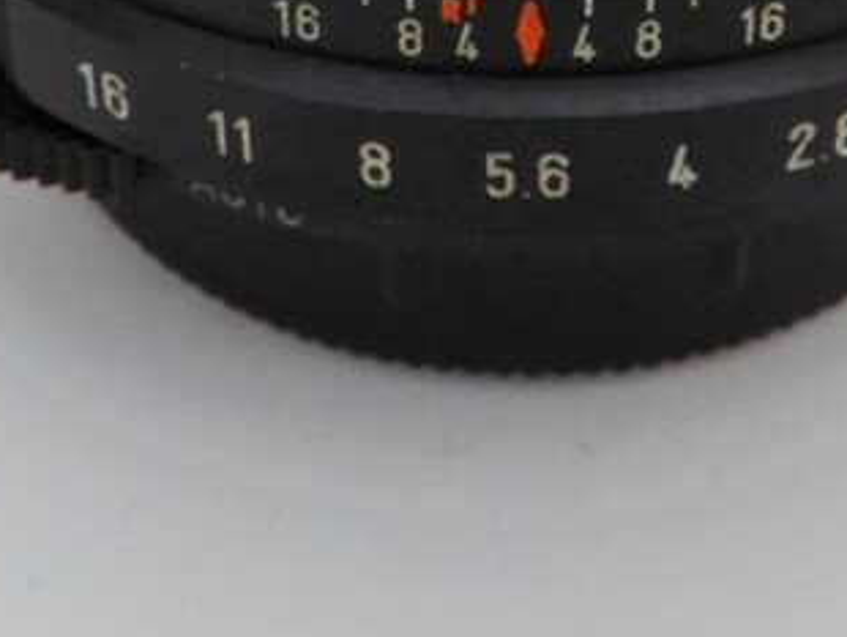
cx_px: 508
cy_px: -448
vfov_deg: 11.9
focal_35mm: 116
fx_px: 2841
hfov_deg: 16.9
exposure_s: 1/25
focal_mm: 5.4
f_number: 4
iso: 125
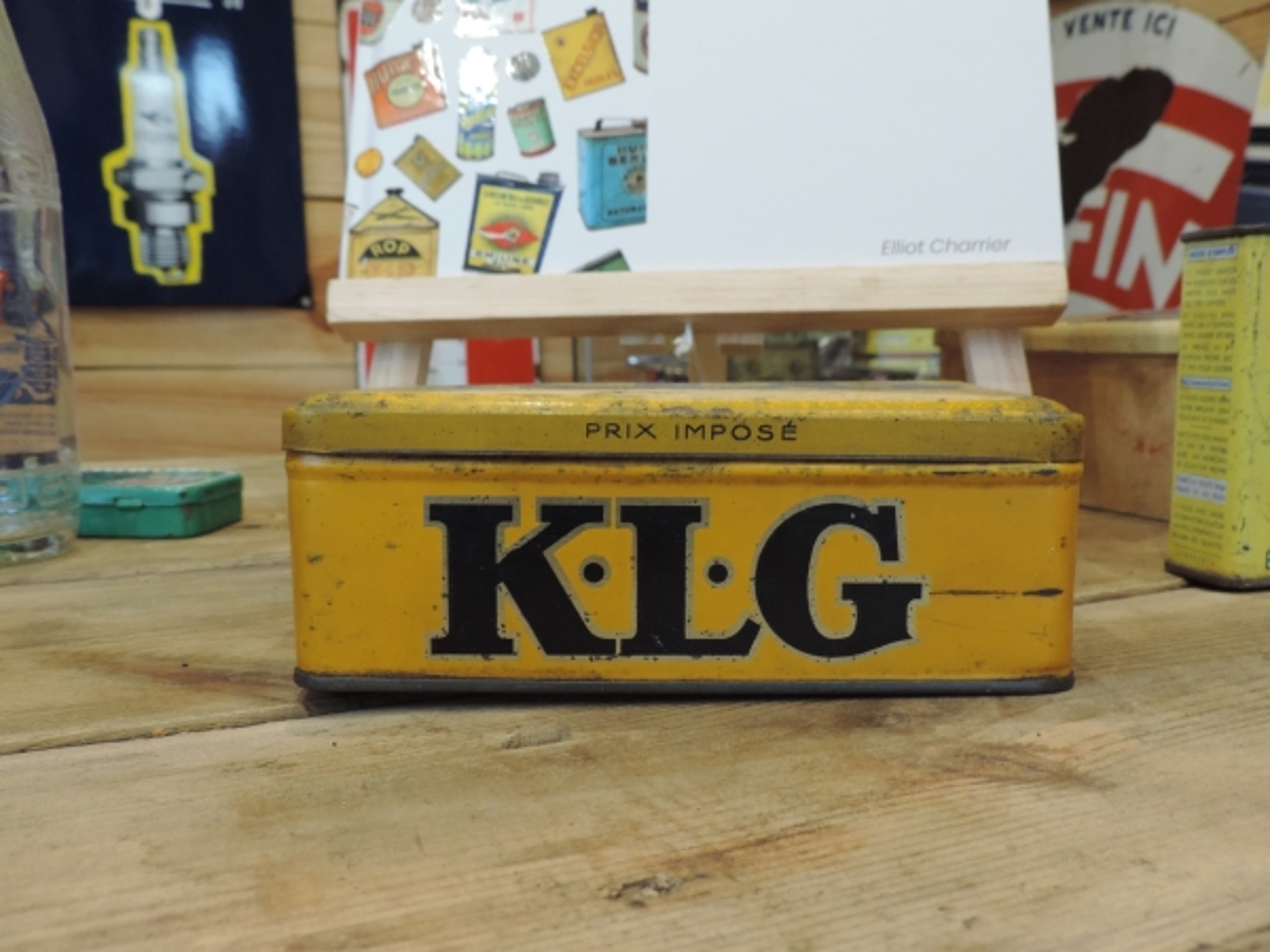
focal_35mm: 33
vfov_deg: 42.9
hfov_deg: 55.4
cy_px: 476
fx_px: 1211
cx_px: 635
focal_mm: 5.8
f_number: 3.6
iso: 400
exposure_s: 1/20
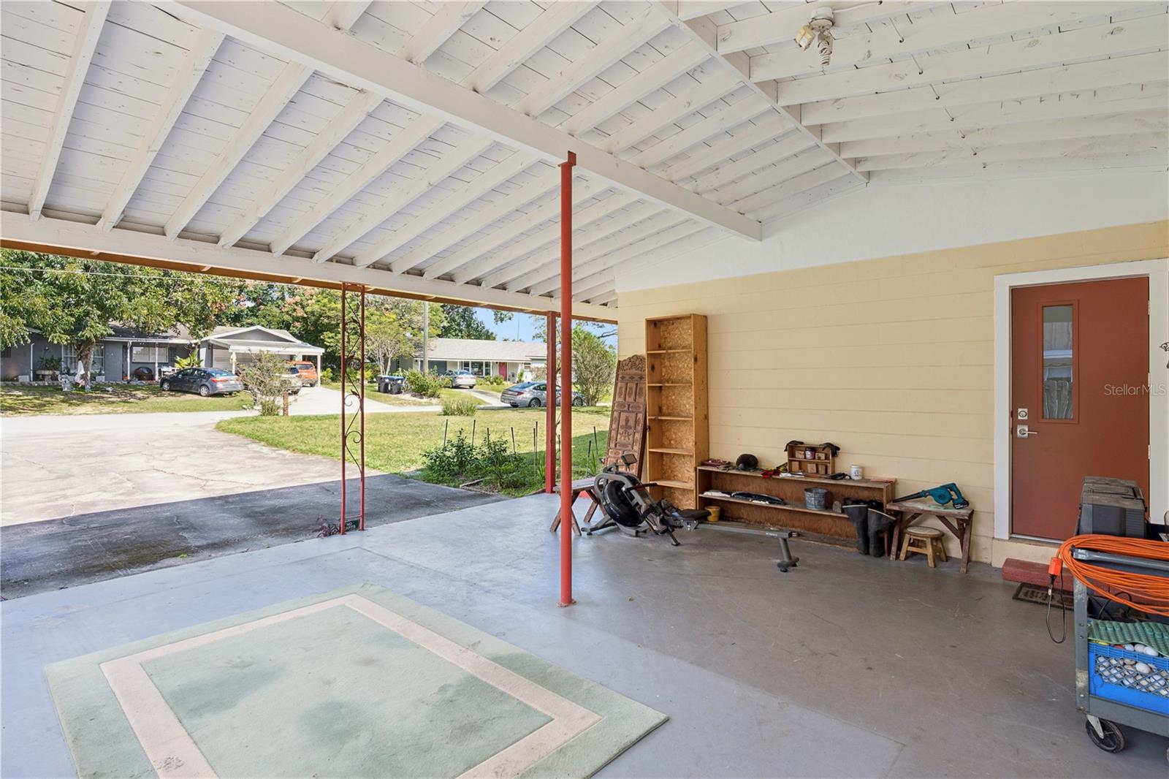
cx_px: 584
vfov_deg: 67.4
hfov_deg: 90.0
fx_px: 584
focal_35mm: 18
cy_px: 390
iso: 200
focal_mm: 18
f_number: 9
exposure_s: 1/60
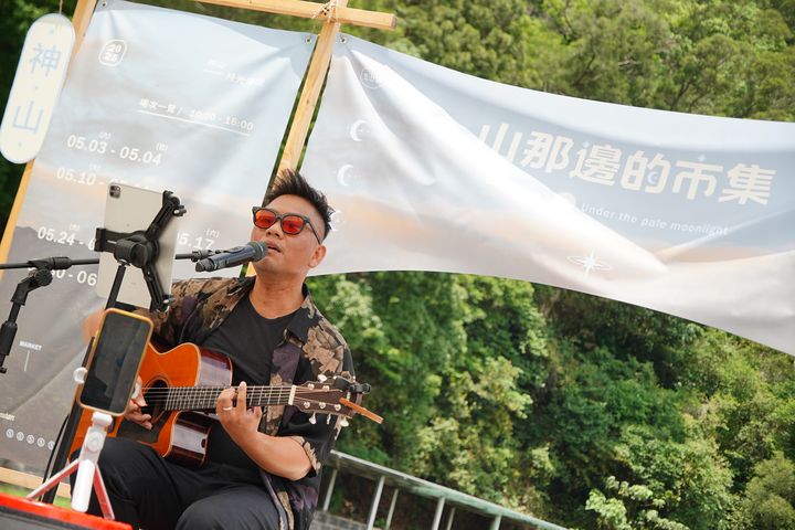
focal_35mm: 88
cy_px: 265
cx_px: 398
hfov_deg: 23.1
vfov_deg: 15.5
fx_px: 1943
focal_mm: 59
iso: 125
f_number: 4.5
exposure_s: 1/500
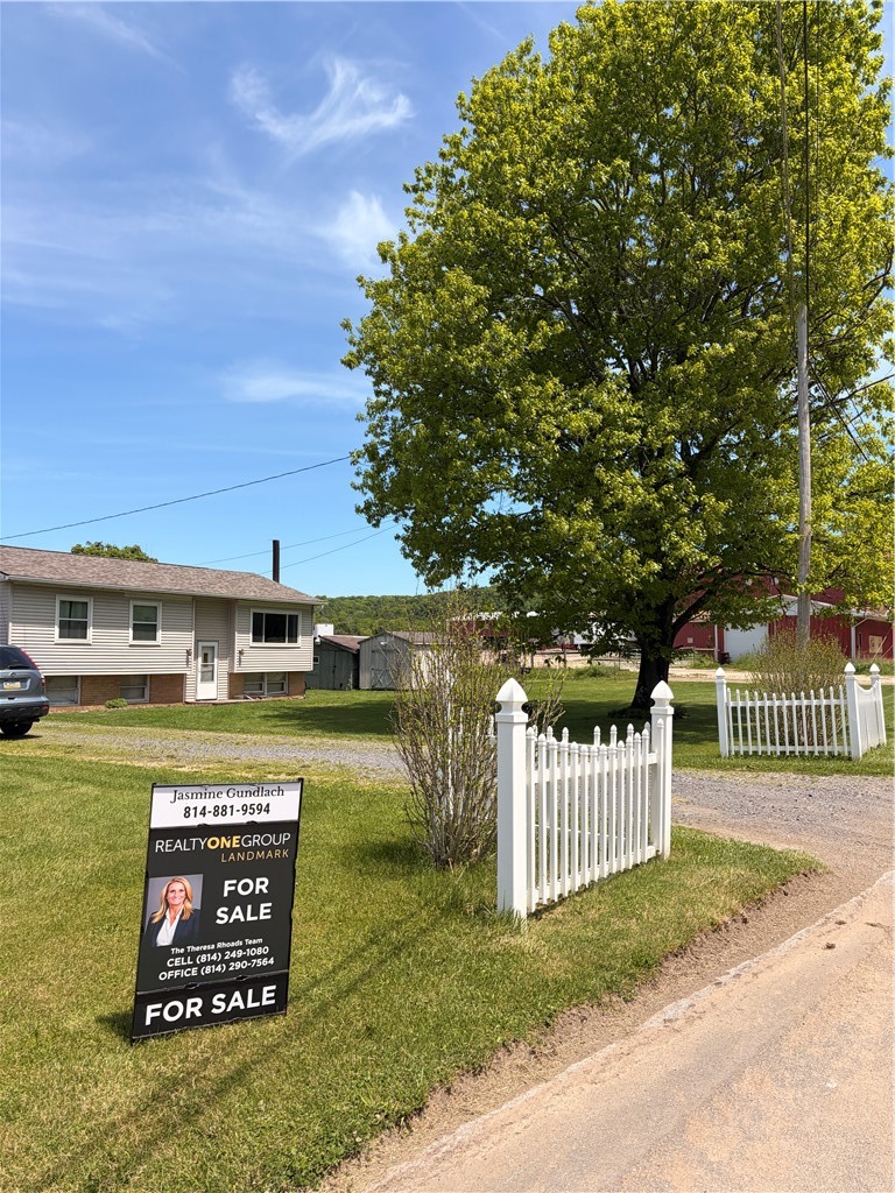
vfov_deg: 67.3
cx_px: 448
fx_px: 896
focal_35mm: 26
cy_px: 596
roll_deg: -0.3
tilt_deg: +4.3
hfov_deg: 53.1
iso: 64
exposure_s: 1/3623
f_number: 1.6
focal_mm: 5.96
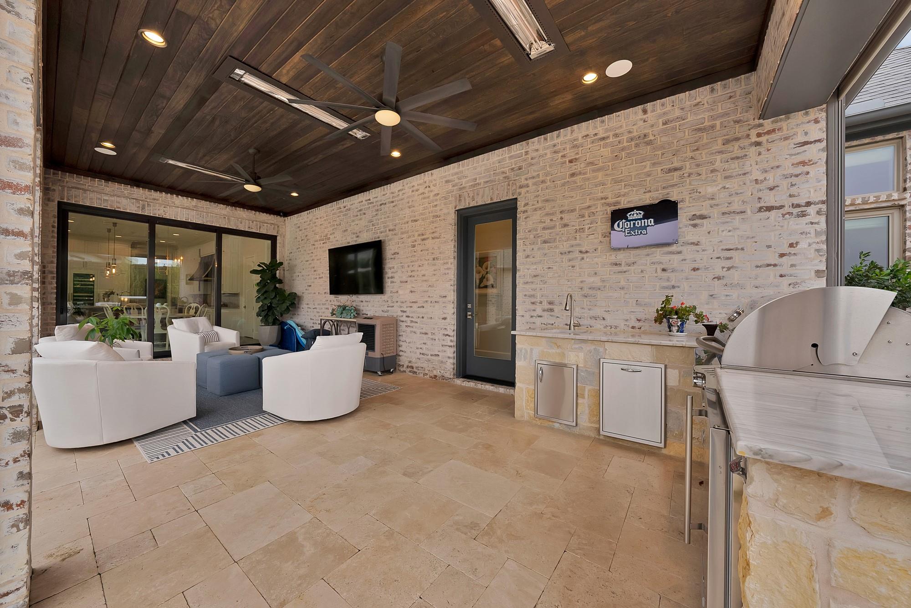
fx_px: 304
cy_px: 304
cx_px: 456
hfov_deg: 112.6
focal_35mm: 12
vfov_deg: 90.1
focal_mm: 12
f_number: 9
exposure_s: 1/100
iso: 640
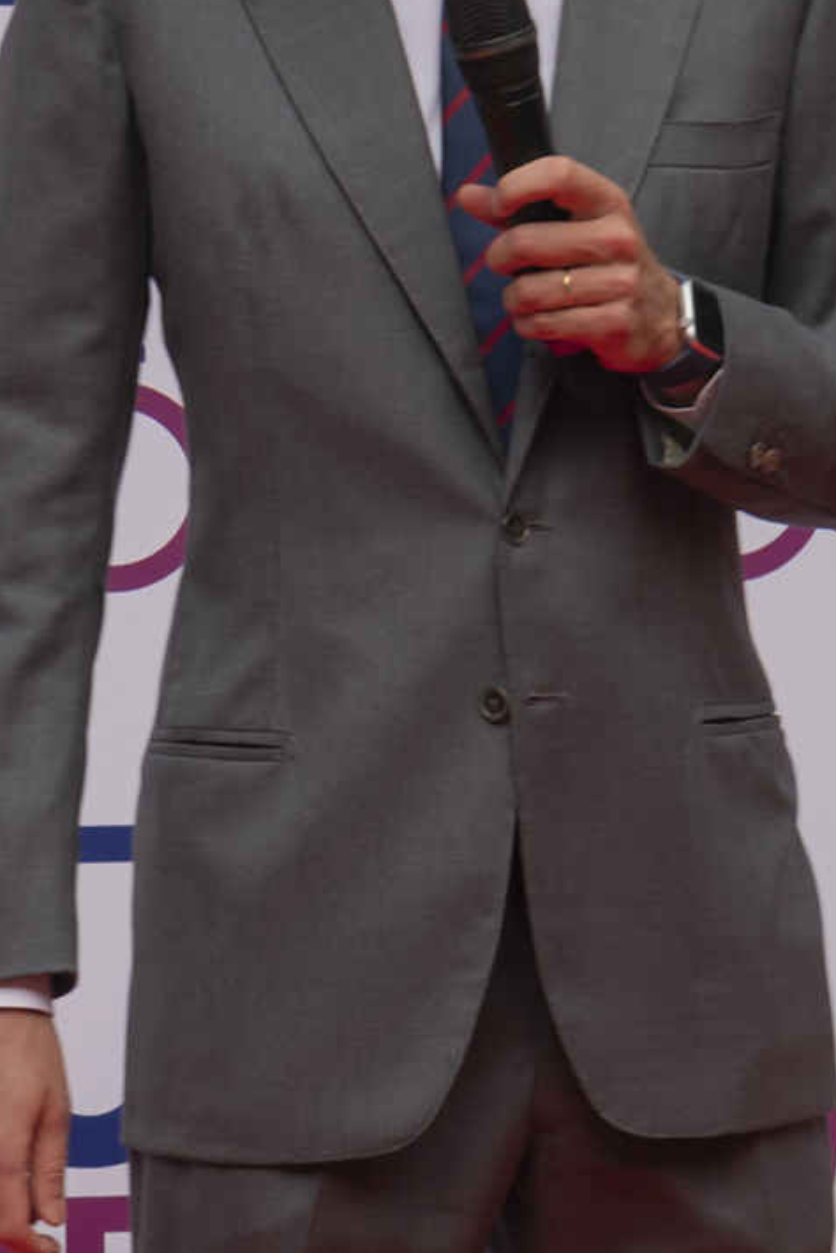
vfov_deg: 8.1
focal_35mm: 253
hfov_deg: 5.4
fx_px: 8812
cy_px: 481
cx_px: 457
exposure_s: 1/160
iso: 400
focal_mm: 80
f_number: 8
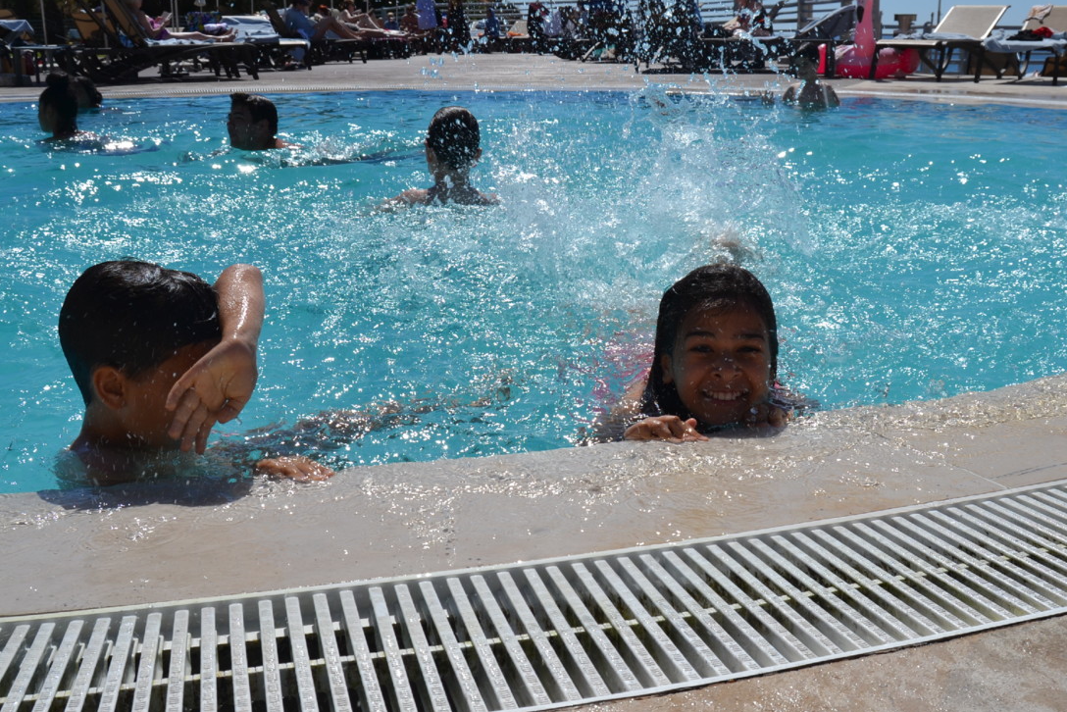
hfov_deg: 47.8
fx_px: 1203
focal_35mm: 41
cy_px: 368
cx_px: 565
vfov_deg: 33.0
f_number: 10
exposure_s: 1/400
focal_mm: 23
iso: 100
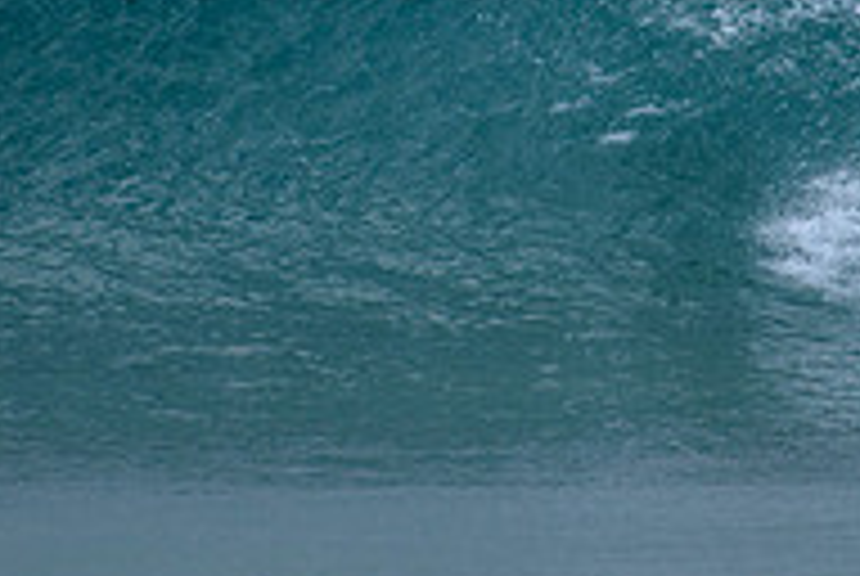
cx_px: 567
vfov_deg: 0.9
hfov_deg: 1.3
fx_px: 36893
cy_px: -106
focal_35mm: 1542
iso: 400
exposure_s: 1/2000
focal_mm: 500
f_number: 5.6
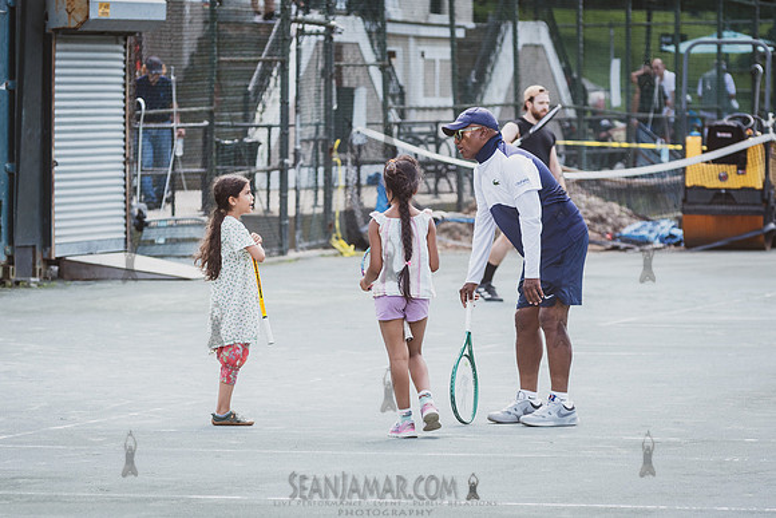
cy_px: 276
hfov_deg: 8.9
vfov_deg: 5.9
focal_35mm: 231
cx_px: 407
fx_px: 4988
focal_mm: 170
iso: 250
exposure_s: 1/1000
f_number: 5
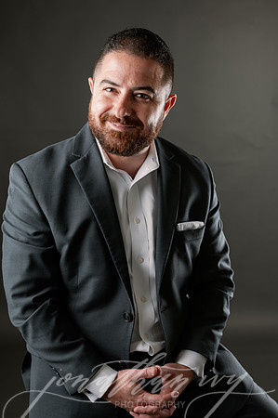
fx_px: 580
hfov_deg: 26.9
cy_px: 209
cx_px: 139
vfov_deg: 39.6
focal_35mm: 50
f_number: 5
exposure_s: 1/200
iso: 100
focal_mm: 50
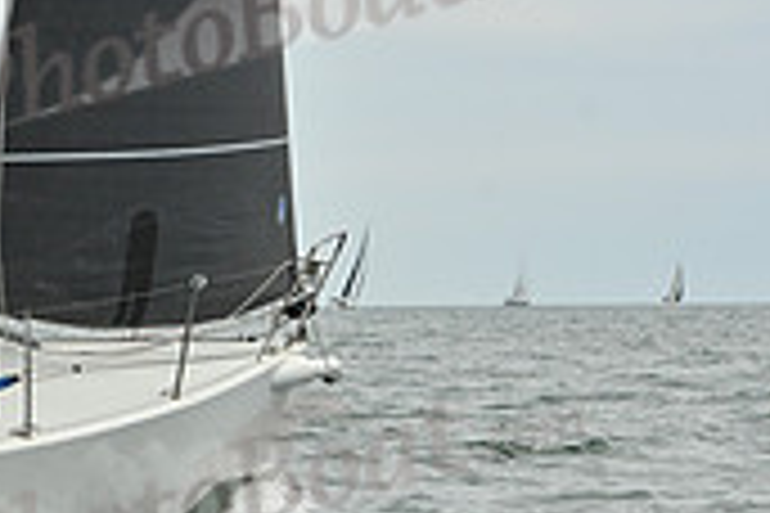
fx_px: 7122
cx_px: -279
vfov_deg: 4.1
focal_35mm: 333
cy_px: 317
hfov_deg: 6.1
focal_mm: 98
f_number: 11
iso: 320
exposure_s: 1/1250
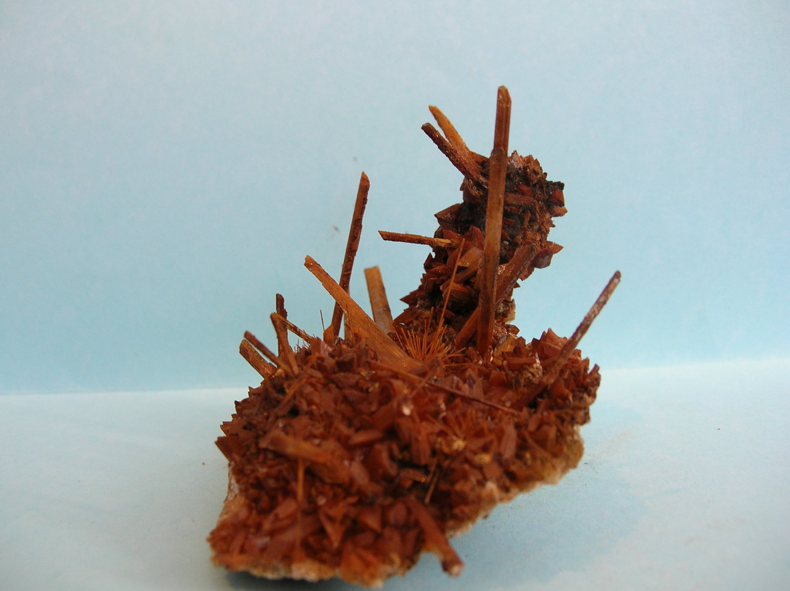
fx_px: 821
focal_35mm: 36
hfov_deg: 51.4
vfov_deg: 39.6
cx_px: 395
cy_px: 296
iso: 50
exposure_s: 1/10.4
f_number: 2.7
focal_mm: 6
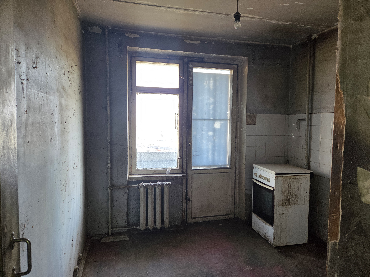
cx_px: 185
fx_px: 246
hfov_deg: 73.9
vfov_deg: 58.9
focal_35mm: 23
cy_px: 138
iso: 160
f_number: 1.8
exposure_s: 1/100
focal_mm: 5.4
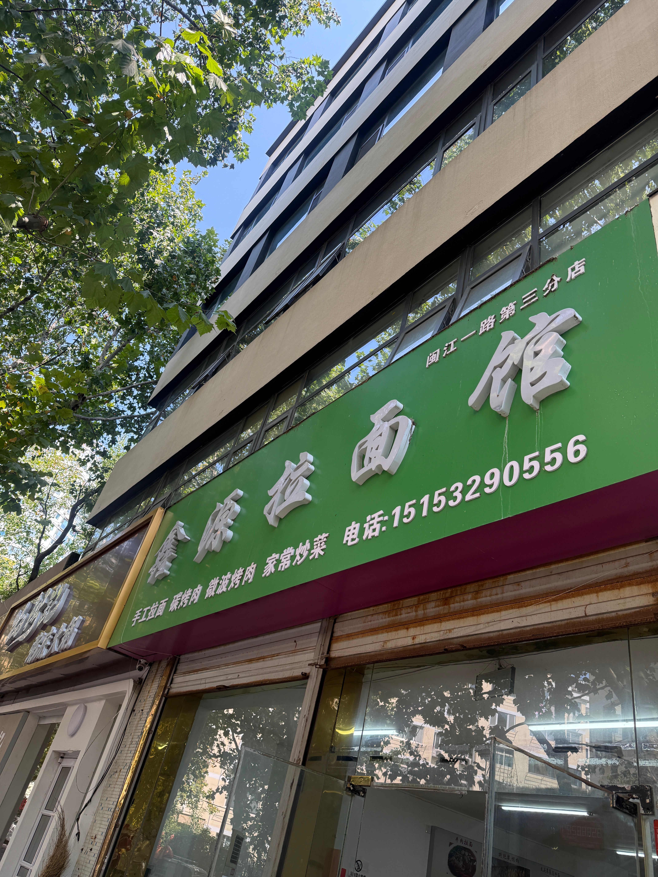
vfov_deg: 71.6
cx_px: 329
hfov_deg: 56.8
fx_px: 608
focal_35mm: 24
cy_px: 438
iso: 100
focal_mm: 6.76
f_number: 1.78
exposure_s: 1/438
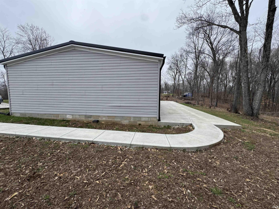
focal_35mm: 14
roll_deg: -0.6
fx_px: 113
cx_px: 140
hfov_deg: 102.1
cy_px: 104
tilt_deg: -5.9
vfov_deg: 85.7
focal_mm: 2.22
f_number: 2.2
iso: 40
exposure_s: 1/840
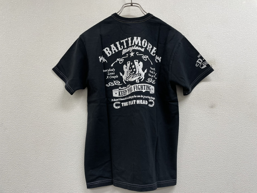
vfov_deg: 53.1
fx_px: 193
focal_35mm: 26
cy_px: 96
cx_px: 128
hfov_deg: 67.3
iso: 80
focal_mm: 4.2
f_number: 1.6
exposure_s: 1/115
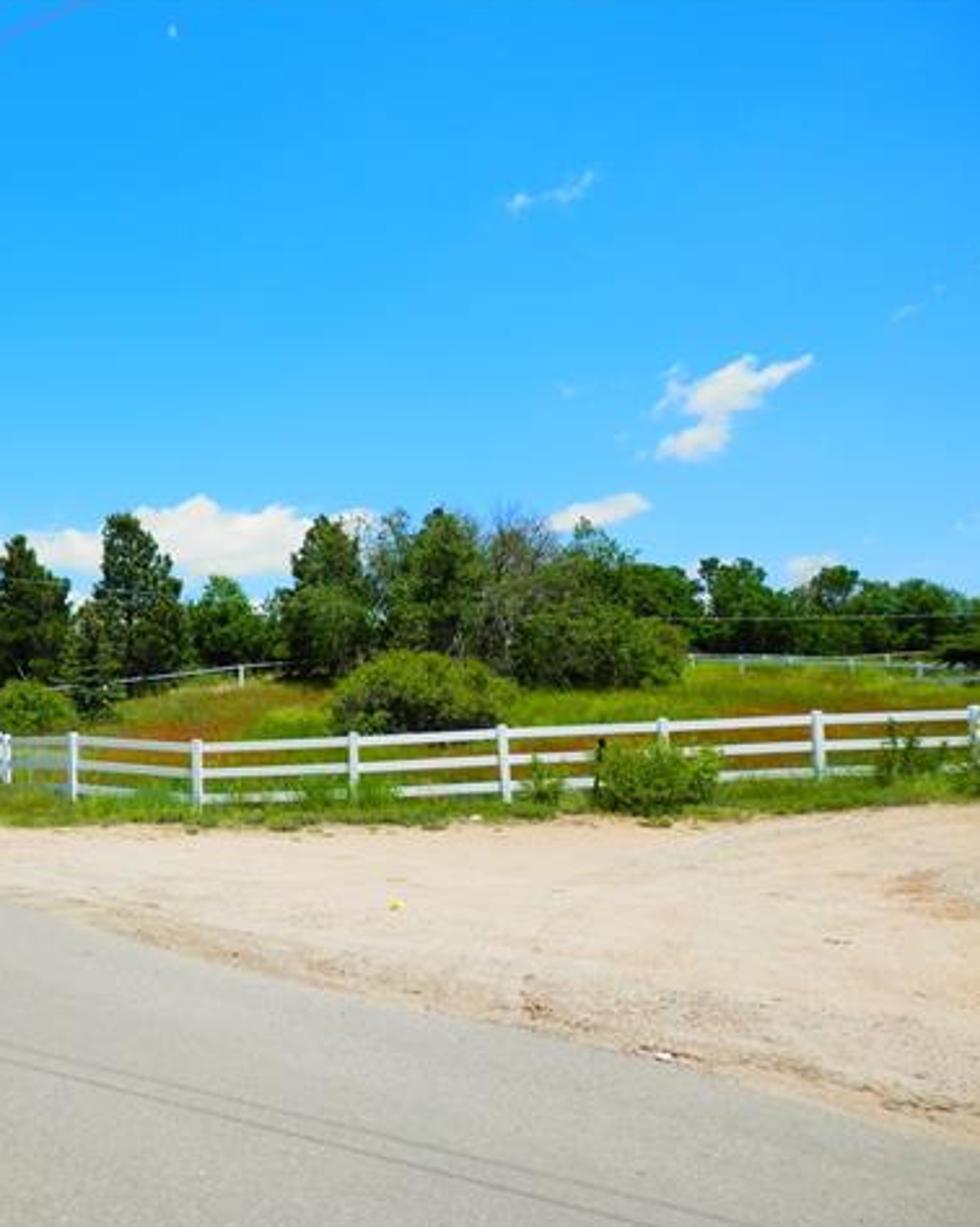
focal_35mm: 33
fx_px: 1197
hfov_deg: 42.6
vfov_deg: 54.2
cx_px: 200
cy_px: 616
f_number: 8.7
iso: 80
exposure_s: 1/160
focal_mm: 4.5
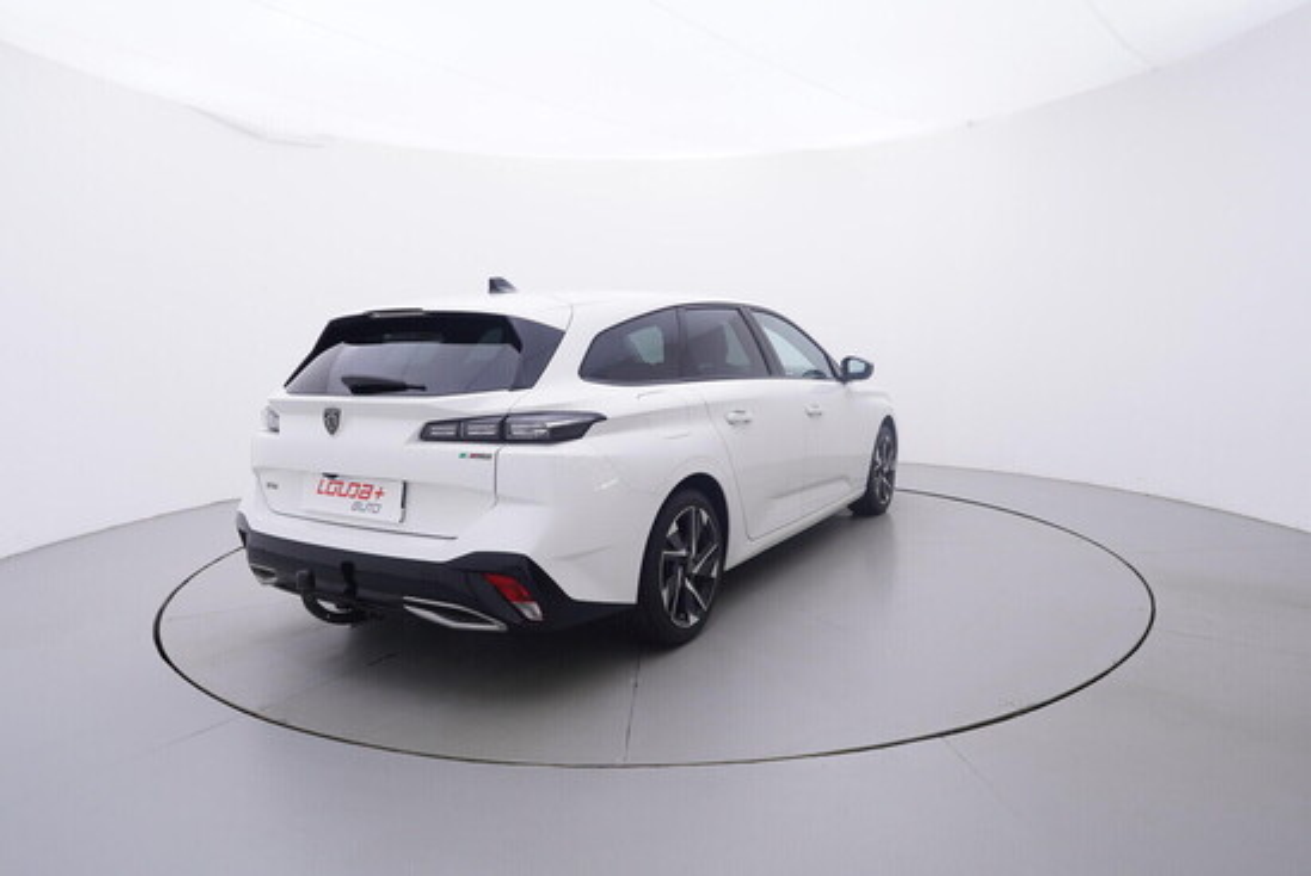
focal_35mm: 22
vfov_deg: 56.2
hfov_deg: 77.3
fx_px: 820
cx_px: 656
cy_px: 438
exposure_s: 1/80
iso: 200
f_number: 5
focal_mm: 15
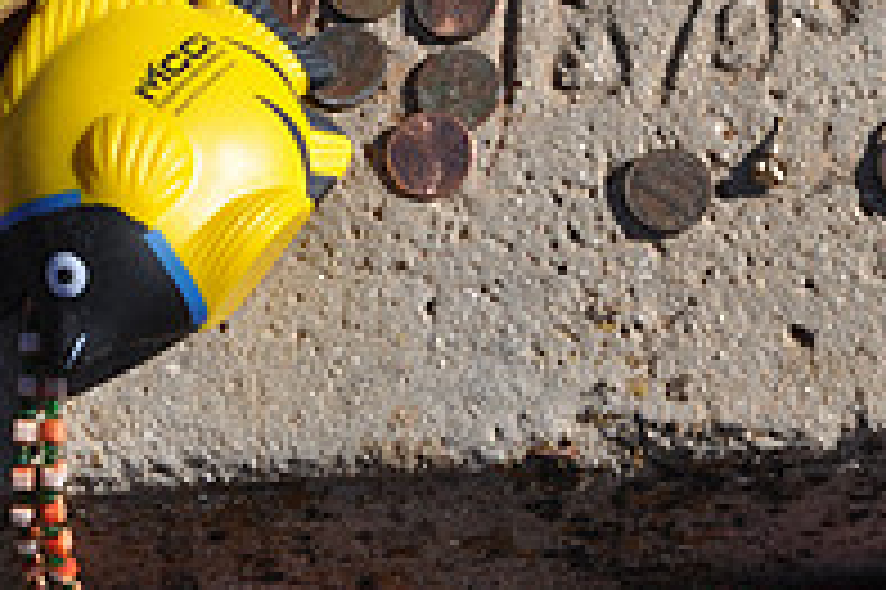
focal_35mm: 168
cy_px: -169
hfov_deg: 12.2
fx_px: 4131
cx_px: 715
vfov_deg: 8.1
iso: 200
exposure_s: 1/160
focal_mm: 38
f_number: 13
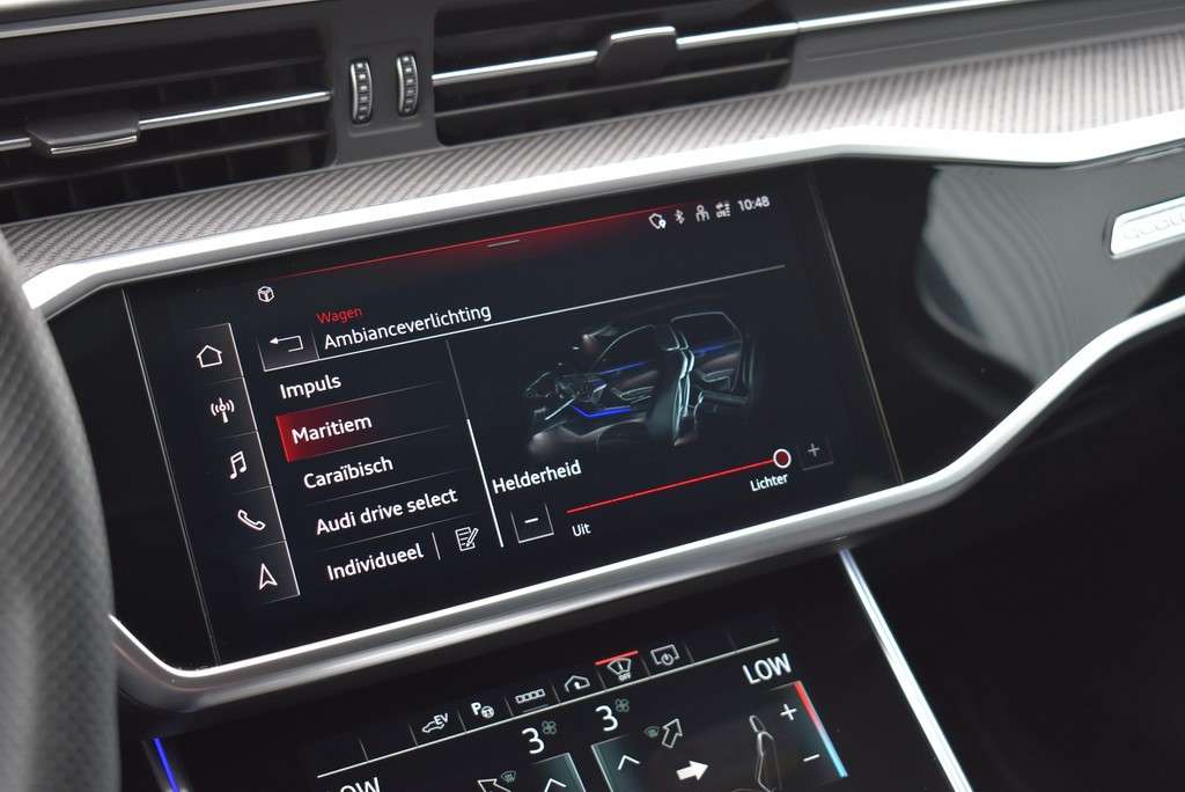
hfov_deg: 35.0
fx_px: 1877
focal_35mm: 57
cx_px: 592
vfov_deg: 23.8
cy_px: 396
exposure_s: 1/60
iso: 720
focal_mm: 38
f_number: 4.8
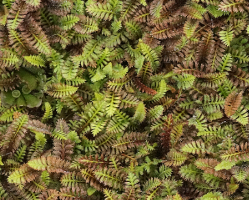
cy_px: 81
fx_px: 3430
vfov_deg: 3.3
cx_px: 347
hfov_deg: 4.1
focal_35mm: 465
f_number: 10
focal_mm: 100
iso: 3200
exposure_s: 1/160
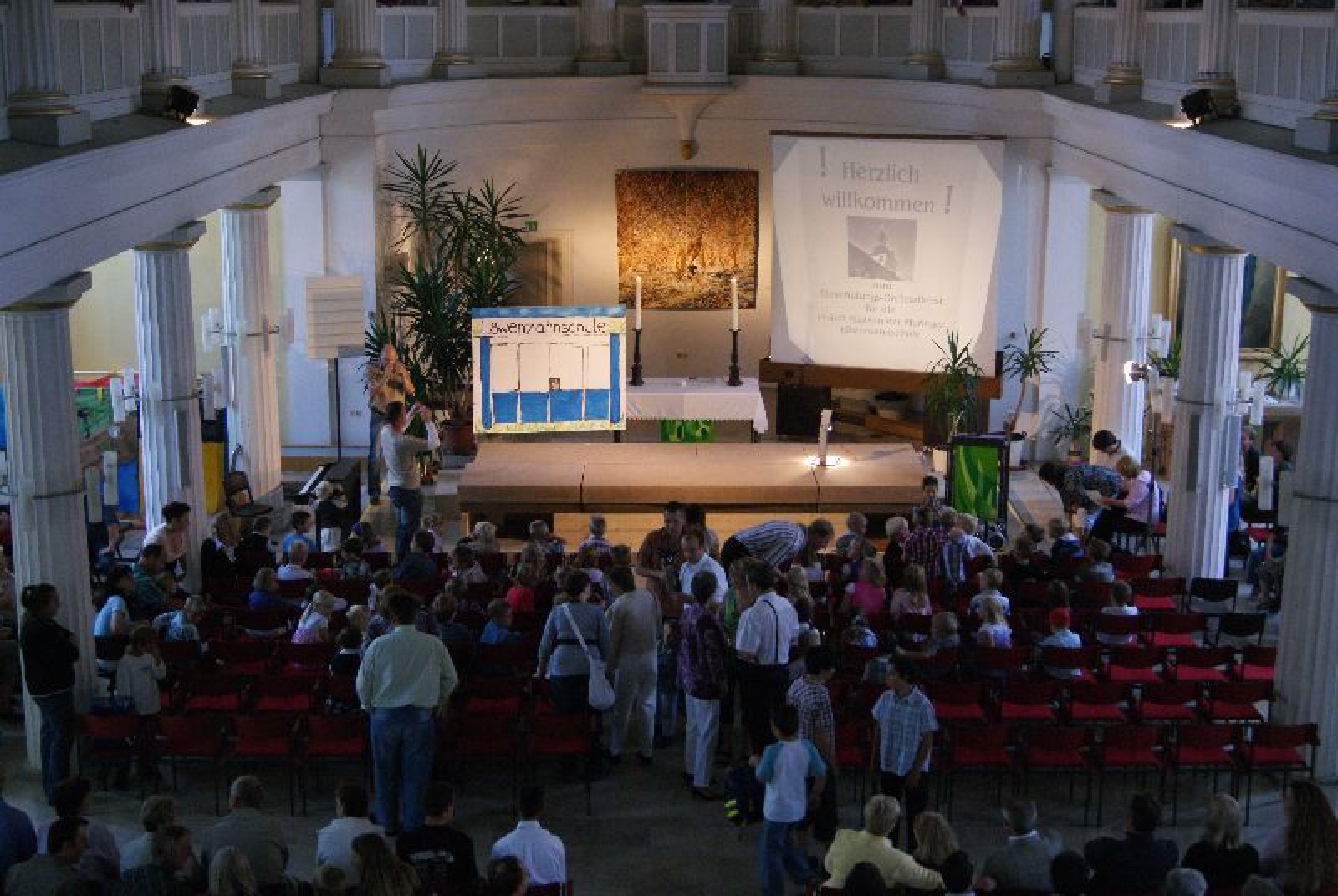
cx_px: 669
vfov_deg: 30.0
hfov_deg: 43.5
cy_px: 448
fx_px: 1675
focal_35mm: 45
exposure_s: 1/50
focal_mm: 30
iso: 800
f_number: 4.5
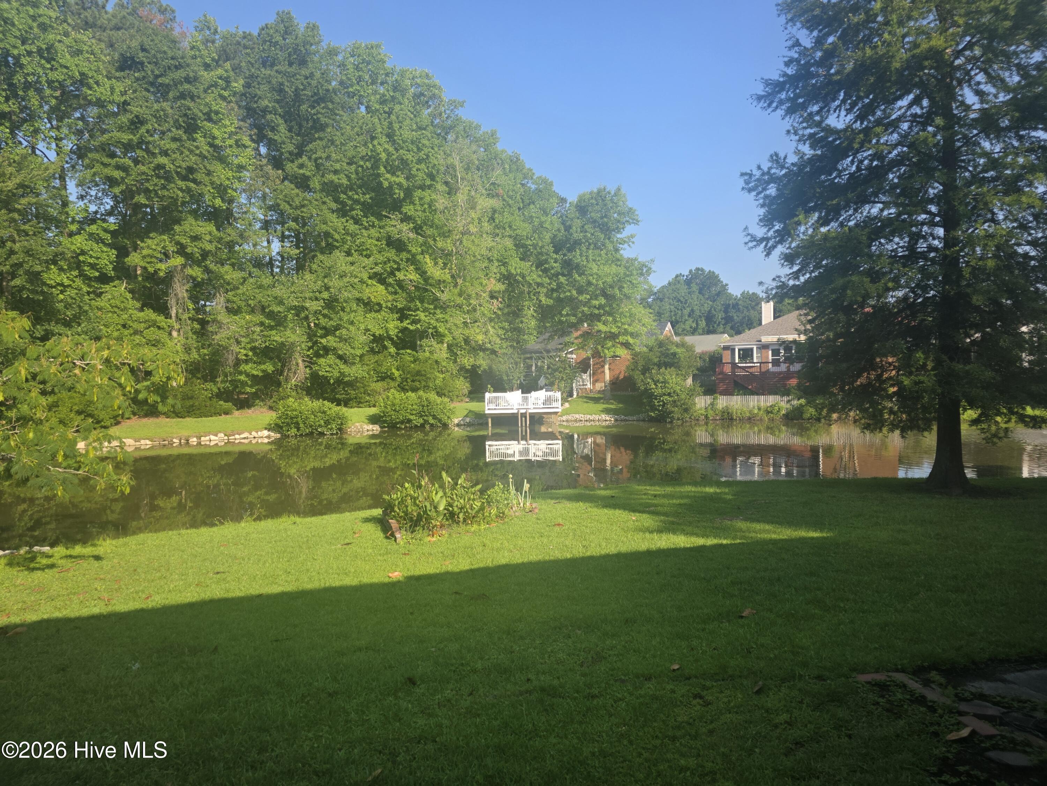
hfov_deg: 73.9
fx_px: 696
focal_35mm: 23
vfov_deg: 58.9
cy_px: 393
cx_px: 524
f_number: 1.7
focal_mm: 6.3
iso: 80
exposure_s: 1/2365
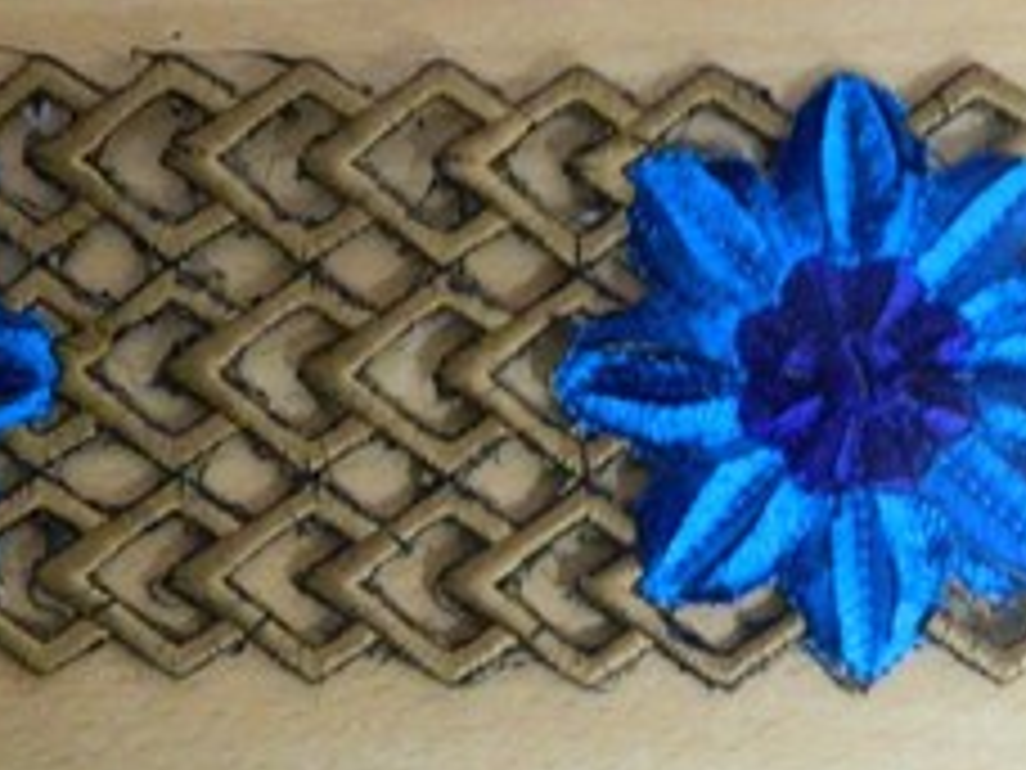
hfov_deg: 28.5
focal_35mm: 68
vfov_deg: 21.6
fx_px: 2015
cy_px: 408
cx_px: 382
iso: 800
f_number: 3.2
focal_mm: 5.6
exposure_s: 1/5
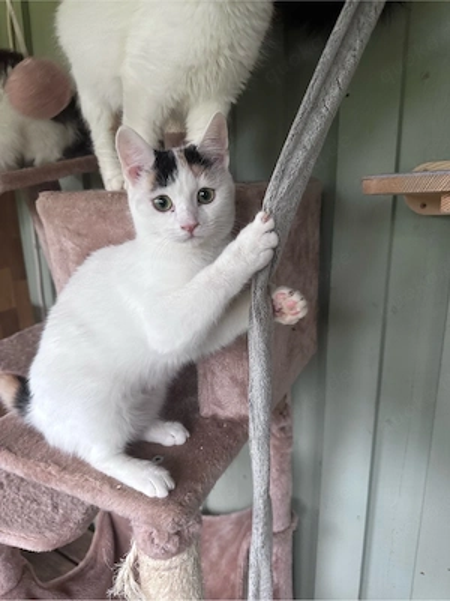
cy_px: 300
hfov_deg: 56.8
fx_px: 416
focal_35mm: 24
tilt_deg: -15.0
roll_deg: +2.4
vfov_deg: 71.6
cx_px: 225
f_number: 1.78
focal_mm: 6.86
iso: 250
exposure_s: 1/86
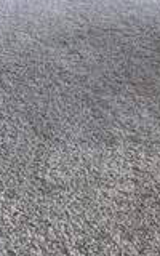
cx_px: -203
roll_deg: +3.1
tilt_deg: -15.4
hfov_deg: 9.9
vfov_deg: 16.3
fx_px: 830
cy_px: -102
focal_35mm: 119
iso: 25
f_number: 1.8
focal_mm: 3.99
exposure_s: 1/30
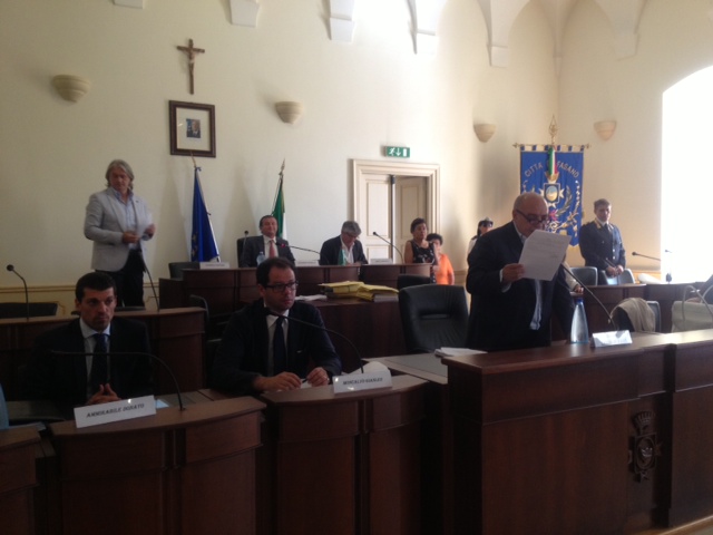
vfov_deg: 40.7
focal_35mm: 35
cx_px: 356
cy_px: 268
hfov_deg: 52.6
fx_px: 721
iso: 100
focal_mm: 4.28
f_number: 2.4
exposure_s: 1/20
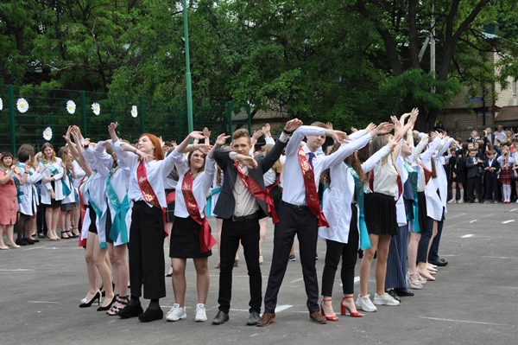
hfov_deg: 28.1
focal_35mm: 72
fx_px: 1035
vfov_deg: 18.9
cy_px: 172
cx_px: 259
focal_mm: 48
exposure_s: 1/100
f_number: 10
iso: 200
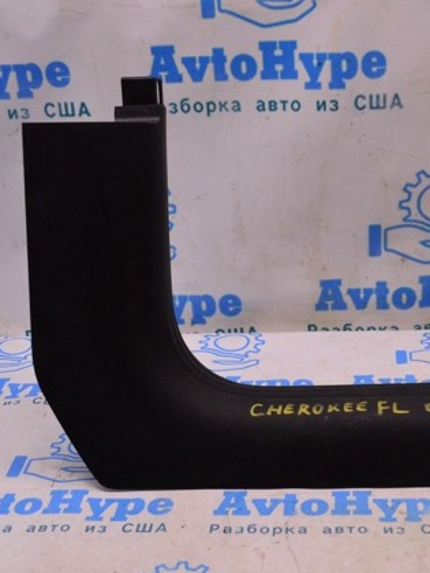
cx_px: 289
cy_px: 285
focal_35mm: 64
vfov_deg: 30.4
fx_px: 1054
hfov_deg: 23.0
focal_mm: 29
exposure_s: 1/125
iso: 1600
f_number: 8
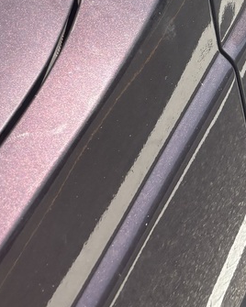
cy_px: -226
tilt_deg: -22.4
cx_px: 72
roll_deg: -0.6
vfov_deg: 17.5
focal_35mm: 91
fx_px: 828
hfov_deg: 16.8
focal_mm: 5.96
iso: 64
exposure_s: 1/1751
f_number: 1.6
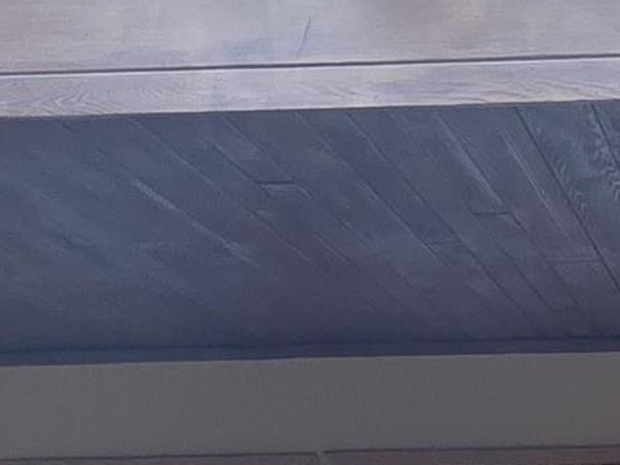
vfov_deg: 12.8
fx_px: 1558
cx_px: 786
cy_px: 1129
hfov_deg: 20.7
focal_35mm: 87
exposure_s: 1/60
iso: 320
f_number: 1.9
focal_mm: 2.2
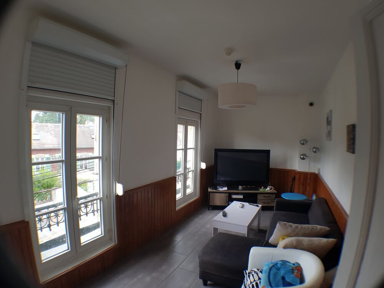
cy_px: 144
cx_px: 192
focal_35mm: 26
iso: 64
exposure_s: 1/50
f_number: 1.7
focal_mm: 4.2
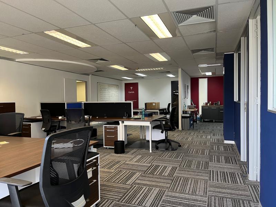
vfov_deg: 53.1
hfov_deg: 67.3
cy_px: 104
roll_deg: +1.7
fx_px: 207
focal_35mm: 26
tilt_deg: -0.3
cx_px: 138
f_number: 1.6
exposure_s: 1/50
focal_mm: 5.1
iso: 80
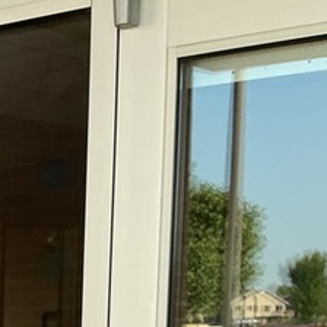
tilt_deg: -9.3
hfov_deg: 13.7
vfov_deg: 13.8
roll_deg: +0.7
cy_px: 528
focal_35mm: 117
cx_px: -219
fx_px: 1250
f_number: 1.8
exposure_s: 1/287
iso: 25
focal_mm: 3
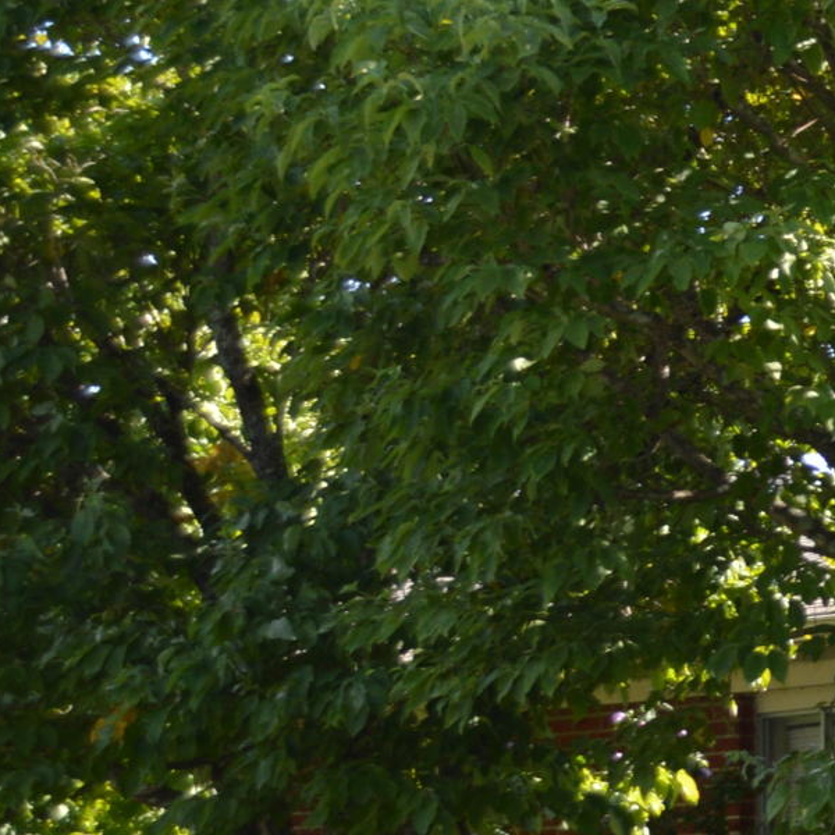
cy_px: 864
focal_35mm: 140
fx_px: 3821
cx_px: 1724
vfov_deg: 12.3
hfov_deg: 11.2
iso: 100
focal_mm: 22
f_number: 5
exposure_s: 1/200
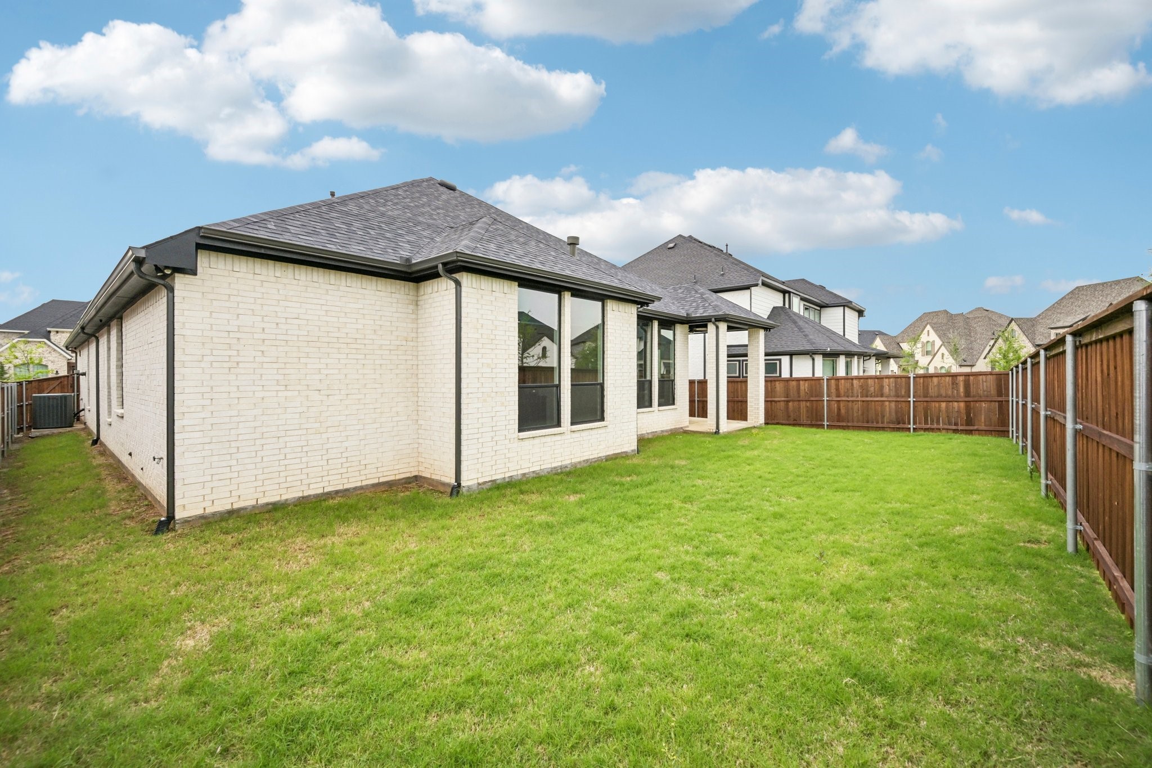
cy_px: 384
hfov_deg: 104.3
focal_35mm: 14
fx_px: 448
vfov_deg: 81.2
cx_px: 576
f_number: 9
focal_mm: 14
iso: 250
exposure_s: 1/400
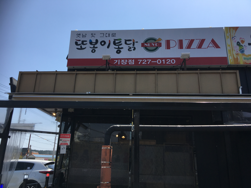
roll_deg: -1.7
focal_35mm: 29
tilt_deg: +21.4
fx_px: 210
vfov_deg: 48.2
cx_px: 126
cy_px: 94
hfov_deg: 61.7
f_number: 2.2
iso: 25
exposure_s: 1/1603
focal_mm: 4.15
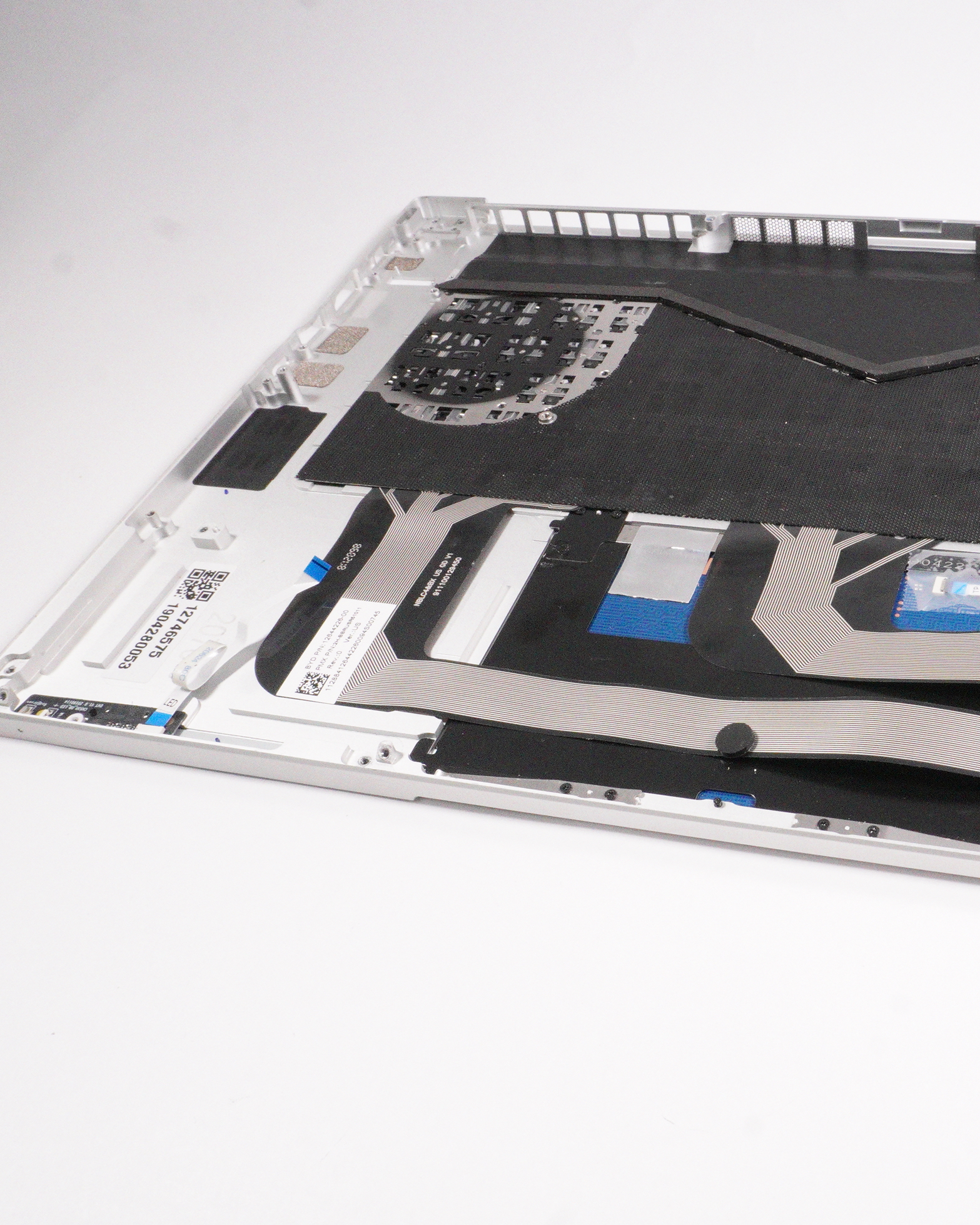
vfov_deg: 49.4
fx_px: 1331
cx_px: 851
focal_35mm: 37
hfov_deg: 38.1
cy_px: 615
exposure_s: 1/250
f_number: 16
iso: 6400
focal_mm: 17
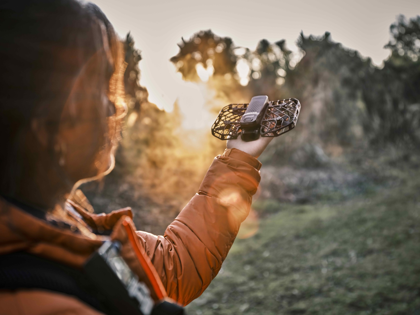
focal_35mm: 42
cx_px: 210
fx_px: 510
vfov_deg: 34.3
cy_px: 158
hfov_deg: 44.8
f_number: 4
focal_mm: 53.6
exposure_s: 1/125
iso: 640
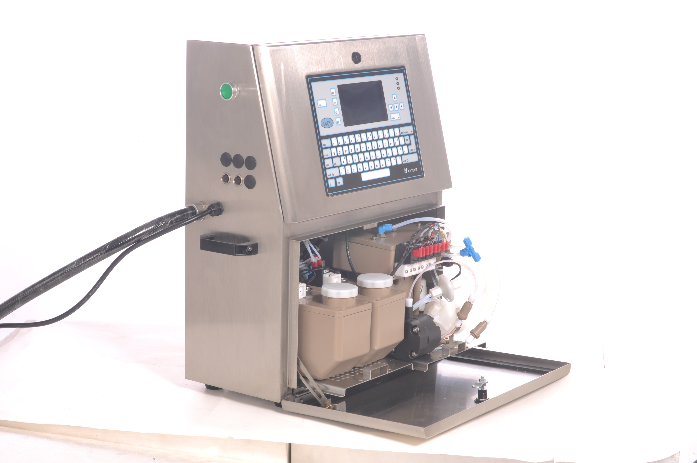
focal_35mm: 75
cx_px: 348
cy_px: 232
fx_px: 1450
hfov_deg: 27.0
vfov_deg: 18.1
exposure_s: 1/125
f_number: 14
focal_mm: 50
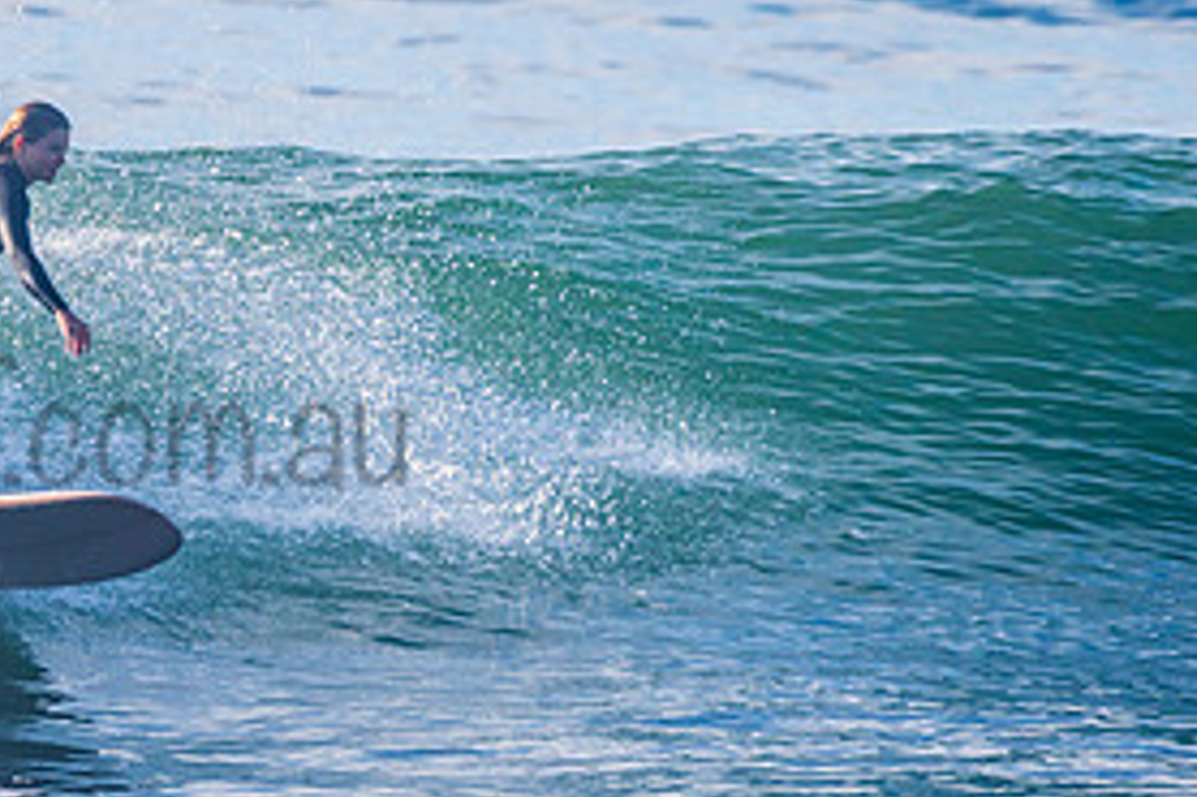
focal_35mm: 1045
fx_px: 34724
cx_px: -47
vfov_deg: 1.3
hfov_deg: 2.0
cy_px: 386
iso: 320
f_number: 5.6
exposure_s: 1/2000
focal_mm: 500
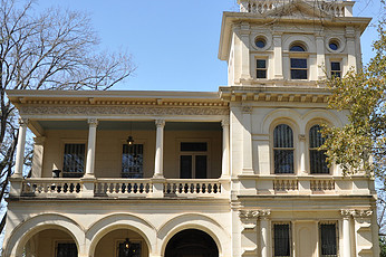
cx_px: 257
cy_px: 134
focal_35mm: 53
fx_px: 566
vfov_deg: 25.5
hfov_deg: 37.3
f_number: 10
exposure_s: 1/100
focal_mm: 21
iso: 200
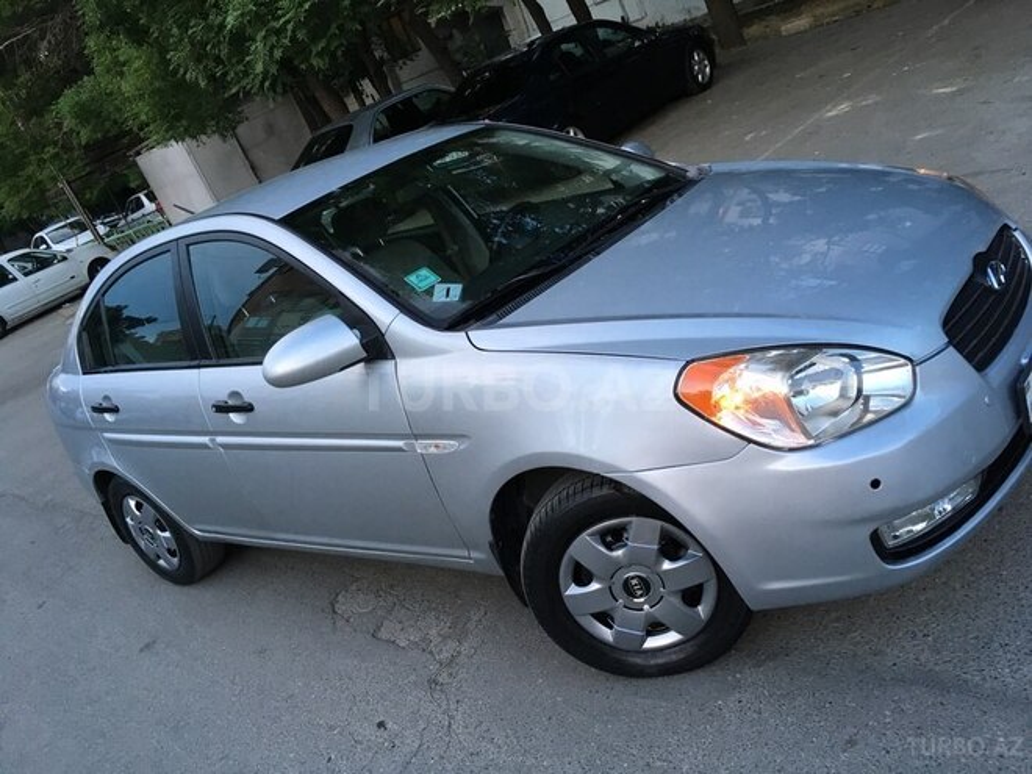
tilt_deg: -22.7
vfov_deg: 48.2
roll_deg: +23.1
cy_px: 387
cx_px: 516
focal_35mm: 29
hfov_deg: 61.7
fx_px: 865
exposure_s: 1/33
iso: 40
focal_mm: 4.15
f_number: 2.2
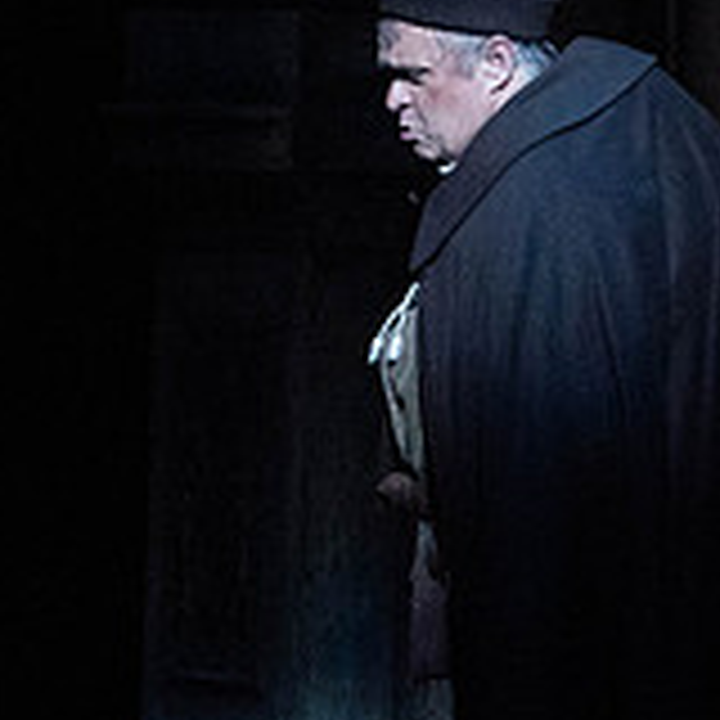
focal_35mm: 772
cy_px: 360
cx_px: -167
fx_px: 18167
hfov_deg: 2.3
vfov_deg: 2.3
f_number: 6.3
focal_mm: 200
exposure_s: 1/200
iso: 12800
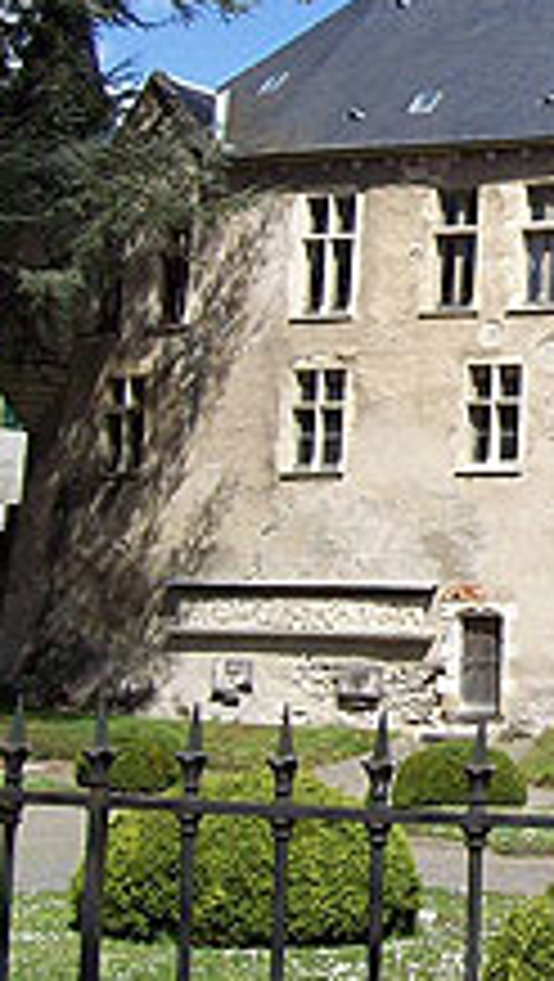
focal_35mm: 81
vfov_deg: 25.9
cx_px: 802
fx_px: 2110
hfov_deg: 14.1
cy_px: 252
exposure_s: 1/526
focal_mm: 6
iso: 80
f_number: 4.8
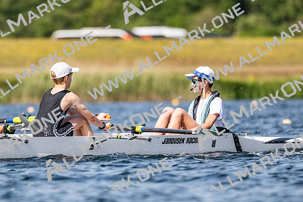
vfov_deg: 2.3
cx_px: 152
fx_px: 5047
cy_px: 101
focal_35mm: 600
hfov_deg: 3.4
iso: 180
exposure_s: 1/2500
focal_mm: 400
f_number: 4.5
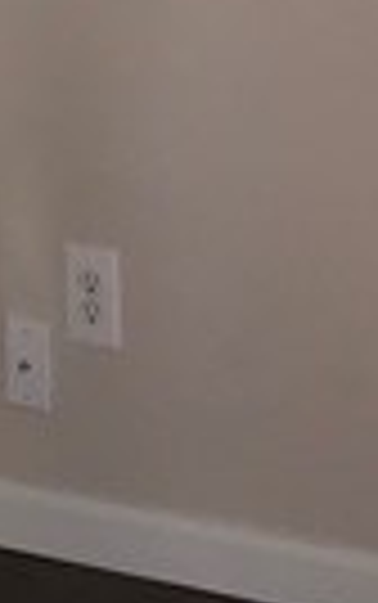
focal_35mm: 227
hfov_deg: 5.8
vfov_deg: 9.2
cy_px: 184
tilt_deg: -14.1
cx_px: 315
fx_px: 3734
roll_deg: +1.4
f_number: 1.8
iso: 20
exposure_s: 1/182
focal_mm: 3.99
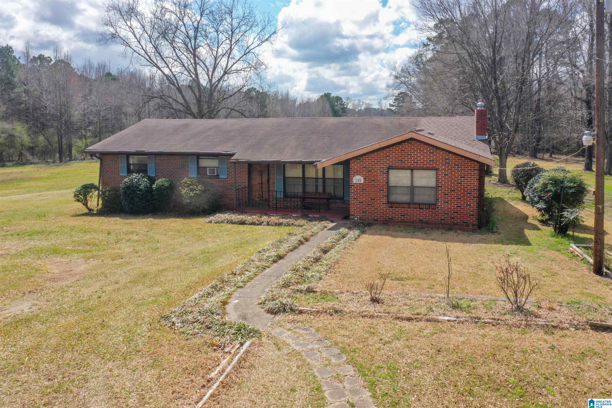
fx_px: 476
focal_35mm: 28
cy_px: 204
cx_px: 306
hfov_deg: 65.5
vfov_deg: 46.4
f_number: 11
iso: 100
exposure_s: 1/120
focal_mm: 10.26
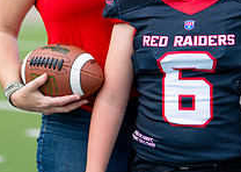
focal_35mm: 167
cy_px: -21
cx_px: 139
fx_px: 1142
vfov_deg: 8.5
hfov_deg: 12.0
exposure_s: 1/1600
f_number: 1.2
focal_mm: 50
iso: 100
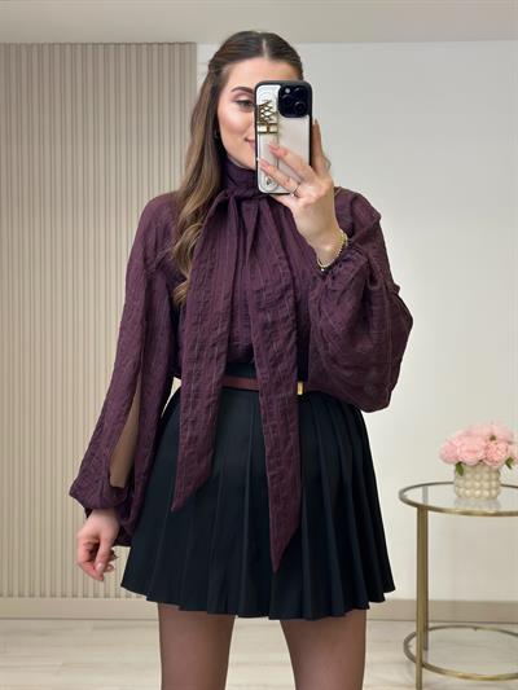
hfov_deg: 30.3
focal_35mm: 48
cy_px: 345
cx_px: 259
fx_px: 957
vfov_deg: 39.6
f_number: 1.78
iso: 80
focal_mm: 6.86
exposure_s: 1/246
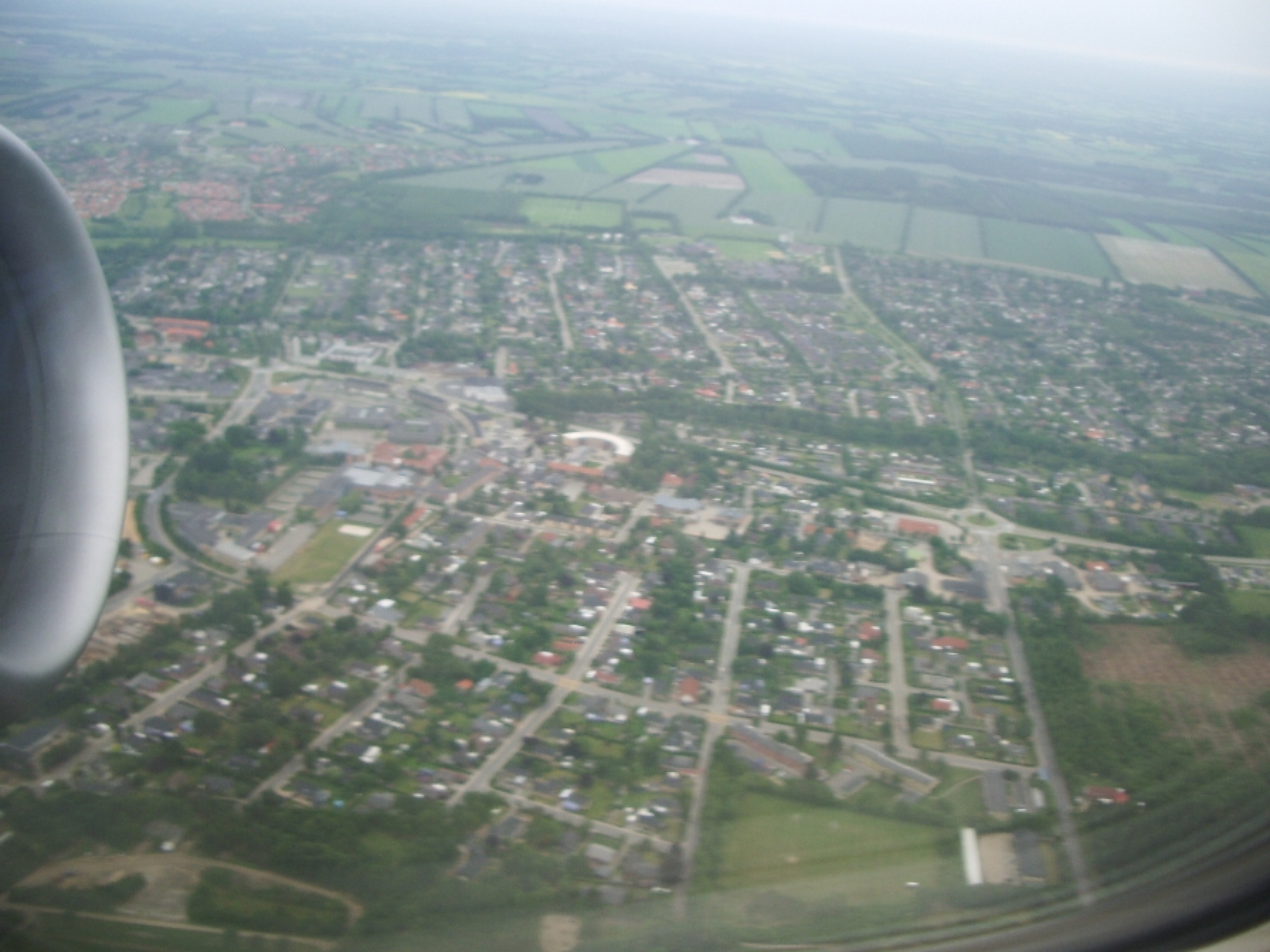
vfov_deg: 40.7
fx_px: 1284
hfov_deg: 52.6
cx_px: 635
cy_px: 476
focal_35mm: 35
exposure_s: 1/40
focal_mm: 5.8
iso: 100
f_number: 2.6
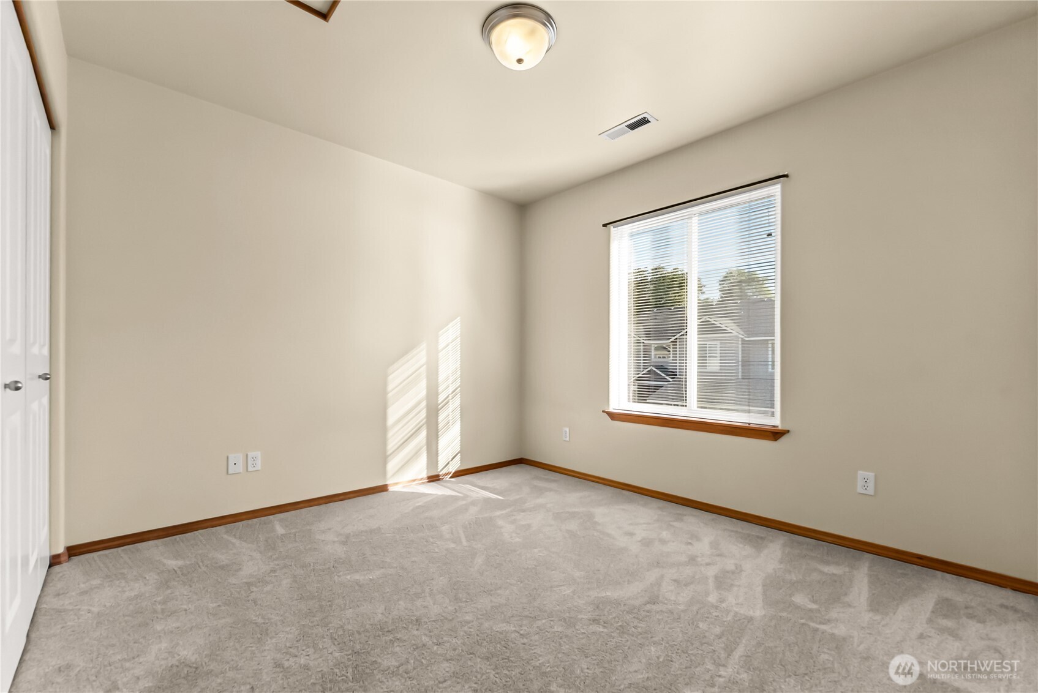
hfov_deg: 104.2
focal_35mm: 14
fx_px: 404
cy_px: 346
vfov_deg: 81.3
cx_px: 519
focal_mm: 14
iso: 800
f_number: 5.6
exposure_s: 1/125
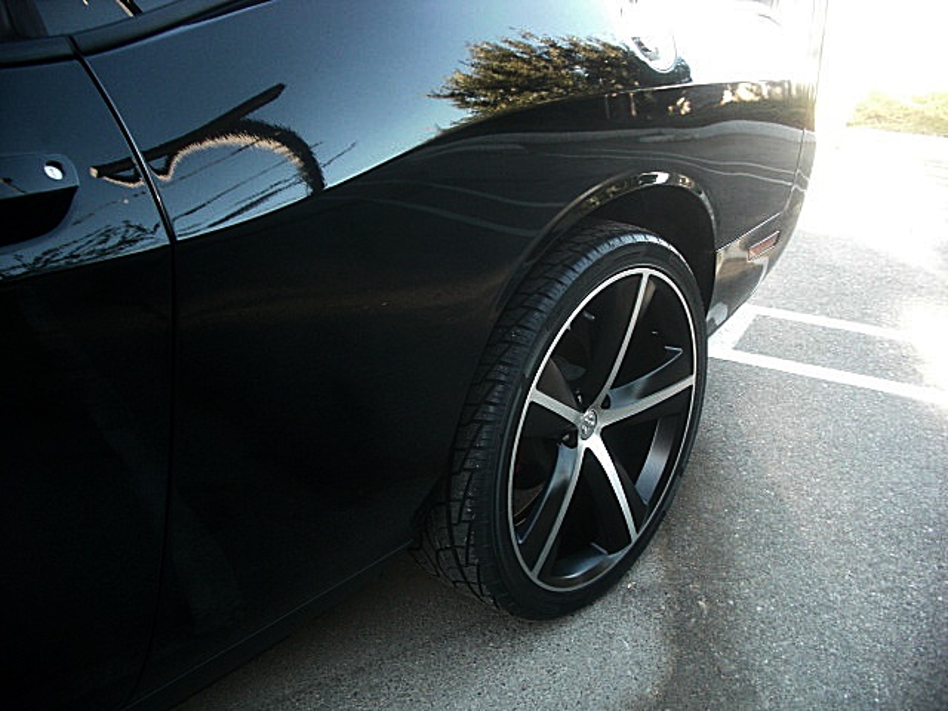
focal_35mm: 36
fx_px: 986
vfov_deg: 39.7
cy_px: 356
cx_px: 474
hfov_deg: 51.4
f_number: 2.8
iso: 200
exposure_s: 1/100
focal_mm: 6.3
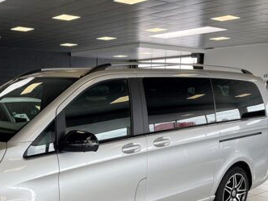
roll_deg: +0.0
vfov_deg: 30.1
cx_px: 69
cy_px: 161
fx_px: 364
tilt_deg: -10.8
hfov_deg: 39.4
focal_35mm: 47
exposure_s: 1/169
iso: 32
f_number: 1.6
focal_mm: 4.2
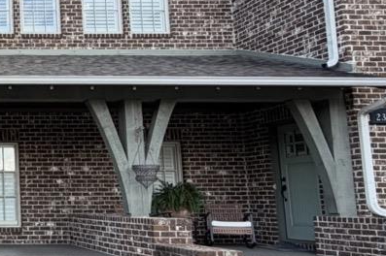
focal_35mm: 47
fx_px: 504
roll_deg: +0.5
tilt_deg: +6.7
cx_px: -105
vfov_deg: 28.6
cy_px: 143
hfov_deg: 32.5
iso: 50
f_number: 2.2
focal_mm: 2.22
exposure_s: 1/192
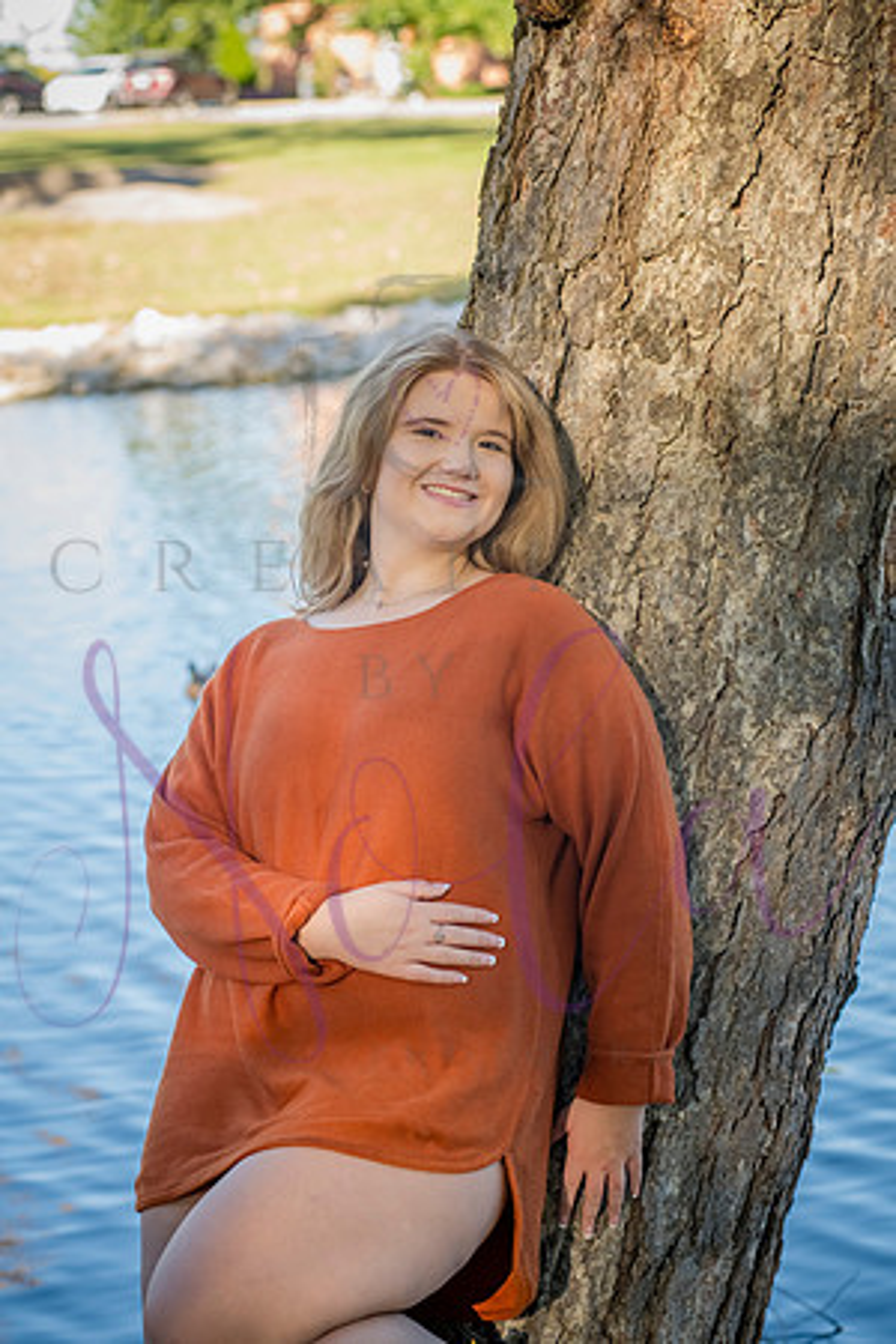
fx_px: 2986
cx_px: 448
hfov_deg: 17.1
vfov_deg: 25.4
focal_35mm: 80
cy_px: 672
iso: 800
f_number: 5.6
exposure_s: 1/400
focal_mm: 80
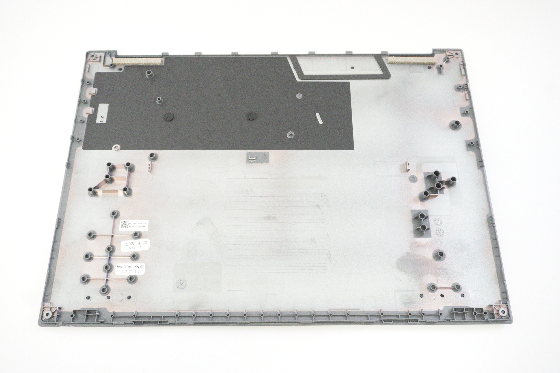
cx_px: 280
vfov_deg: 39.9
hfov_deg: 57.3
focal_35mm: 33
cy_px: 186
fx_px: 513
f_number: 5.6
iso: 12800
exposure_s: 1/250
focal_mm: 22
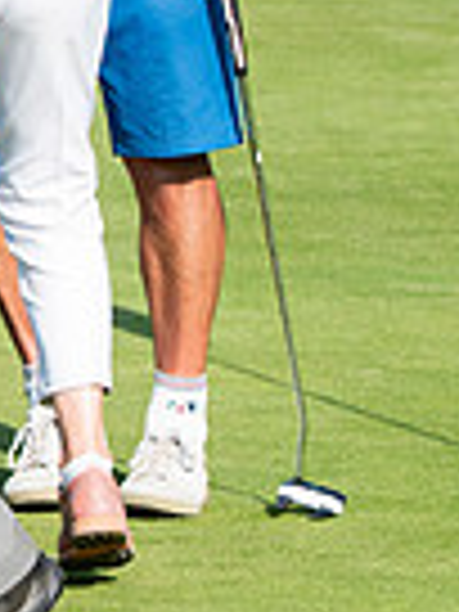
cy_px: -20
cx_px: -810
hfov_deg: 2.8
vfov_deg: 3.7
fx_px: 9353
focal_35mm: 529
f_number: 5.6
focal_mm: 86
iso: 400
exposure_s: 1/2000
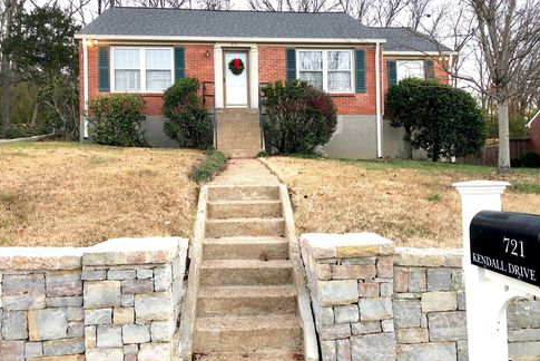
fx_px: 450
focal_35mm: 30
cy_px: 171
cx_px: 271
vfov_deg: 43.6
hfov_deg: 61.9
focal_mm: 4
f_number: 1.8
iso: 25
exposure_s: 1/40
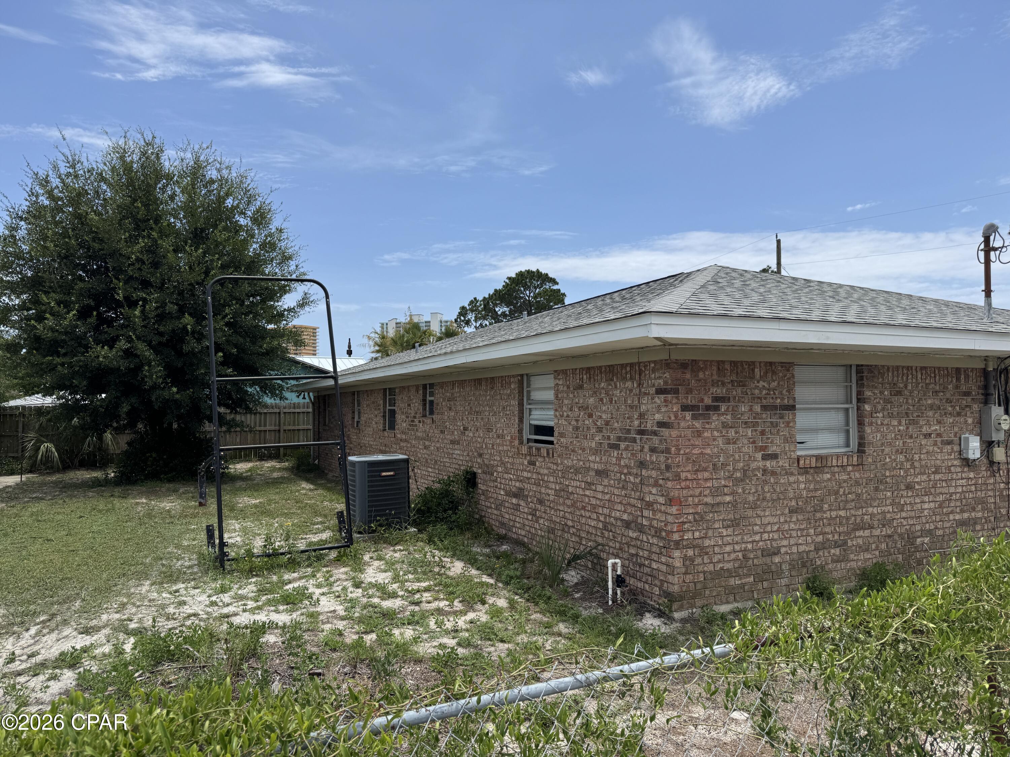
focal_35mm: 24
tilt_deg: +0.1
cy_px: 378
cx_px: 505
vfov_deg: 56.8
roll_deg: +0.4
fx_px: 700
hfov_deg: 71.6
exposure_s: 1/4950
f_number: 1.78
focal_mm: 6.76
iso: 80
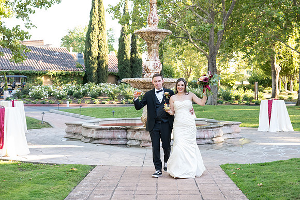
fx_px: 475
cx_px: 150
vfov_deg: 23.8
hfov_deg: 35.0
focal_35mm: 57
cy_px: 100
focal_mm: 57
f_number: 4
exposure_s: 1/400
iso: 1250
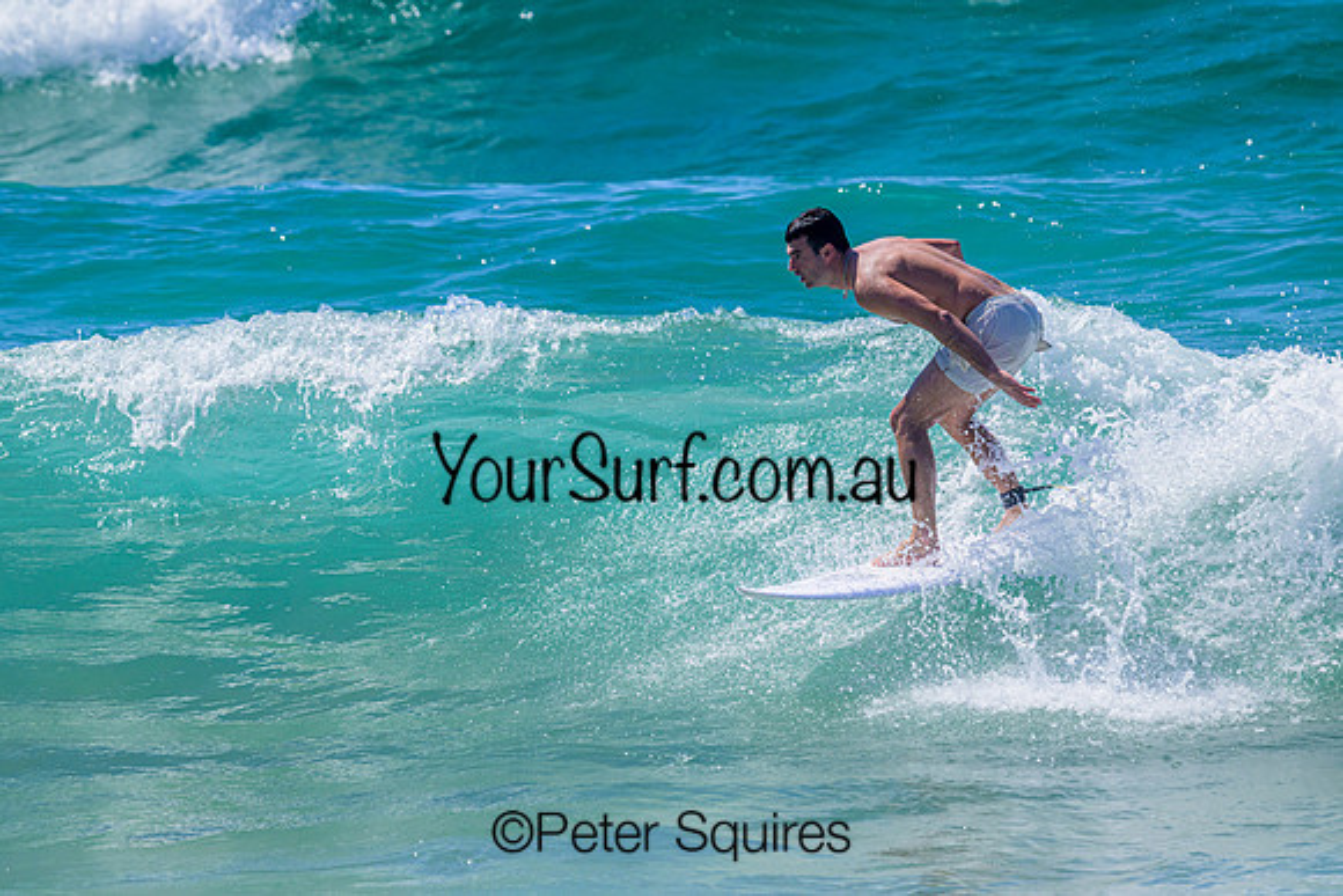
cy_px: 448
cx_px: 672
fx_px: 17164
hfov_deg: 4.5
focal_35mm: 460
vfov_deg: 3.0
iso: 640
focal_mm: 460
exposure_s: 1/2000
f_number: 11
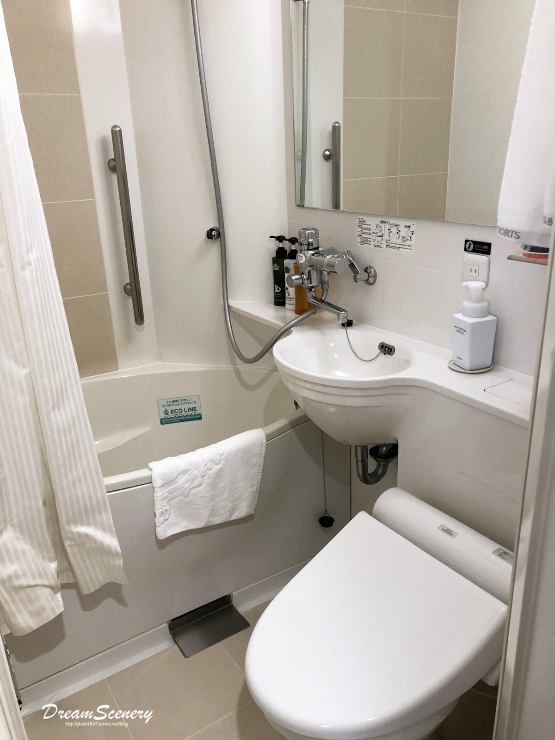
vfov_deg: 63.4
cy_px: 370
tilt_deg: -21.3
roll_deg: +2.1
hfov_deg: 49.7
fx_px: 599
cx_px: 278
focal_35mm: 28
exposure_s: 1/17
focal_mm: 3.99
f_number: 1.8
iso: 64
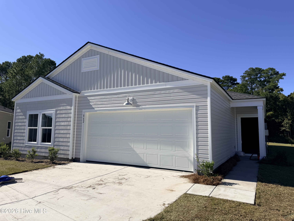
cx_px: 147
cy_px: 110
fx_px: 204
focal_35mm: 24
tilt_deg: +5.9
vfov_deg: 56.8
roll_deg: +0.0
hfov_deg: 71.6
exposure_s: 1/7353
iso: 80
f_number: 1.78
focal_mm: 6.76
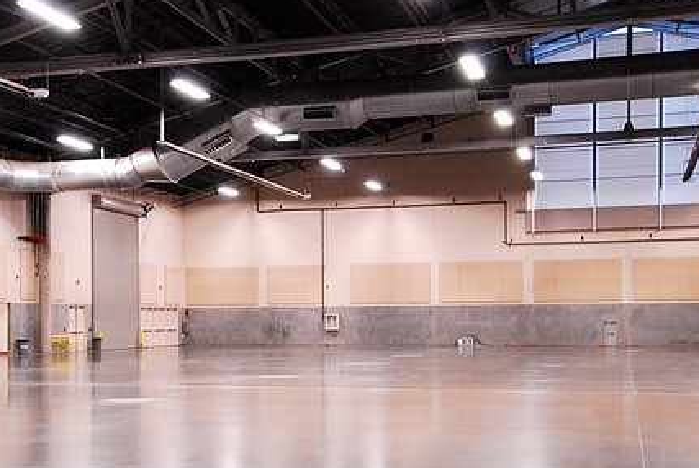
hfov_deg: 37.3
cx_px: 275
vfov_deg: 25.5
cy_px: 308
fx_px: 1030
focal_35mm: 53
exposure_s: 1/30
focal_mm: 26
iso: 800
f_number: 4.8
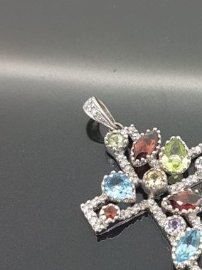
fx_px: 374
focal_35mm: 48
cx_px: 186
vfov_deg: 39.1
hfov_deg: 28.9
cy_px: 185
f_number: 1.7
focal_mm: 4.2
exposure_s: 1/100
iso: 50
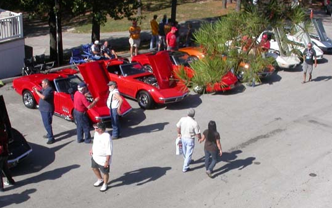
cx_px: 172
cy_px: 148
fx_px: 543
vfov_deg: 21.5
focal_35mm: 60
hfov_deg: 34.0
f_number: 7.5
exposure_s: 1/285
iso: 100
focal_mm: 7.85
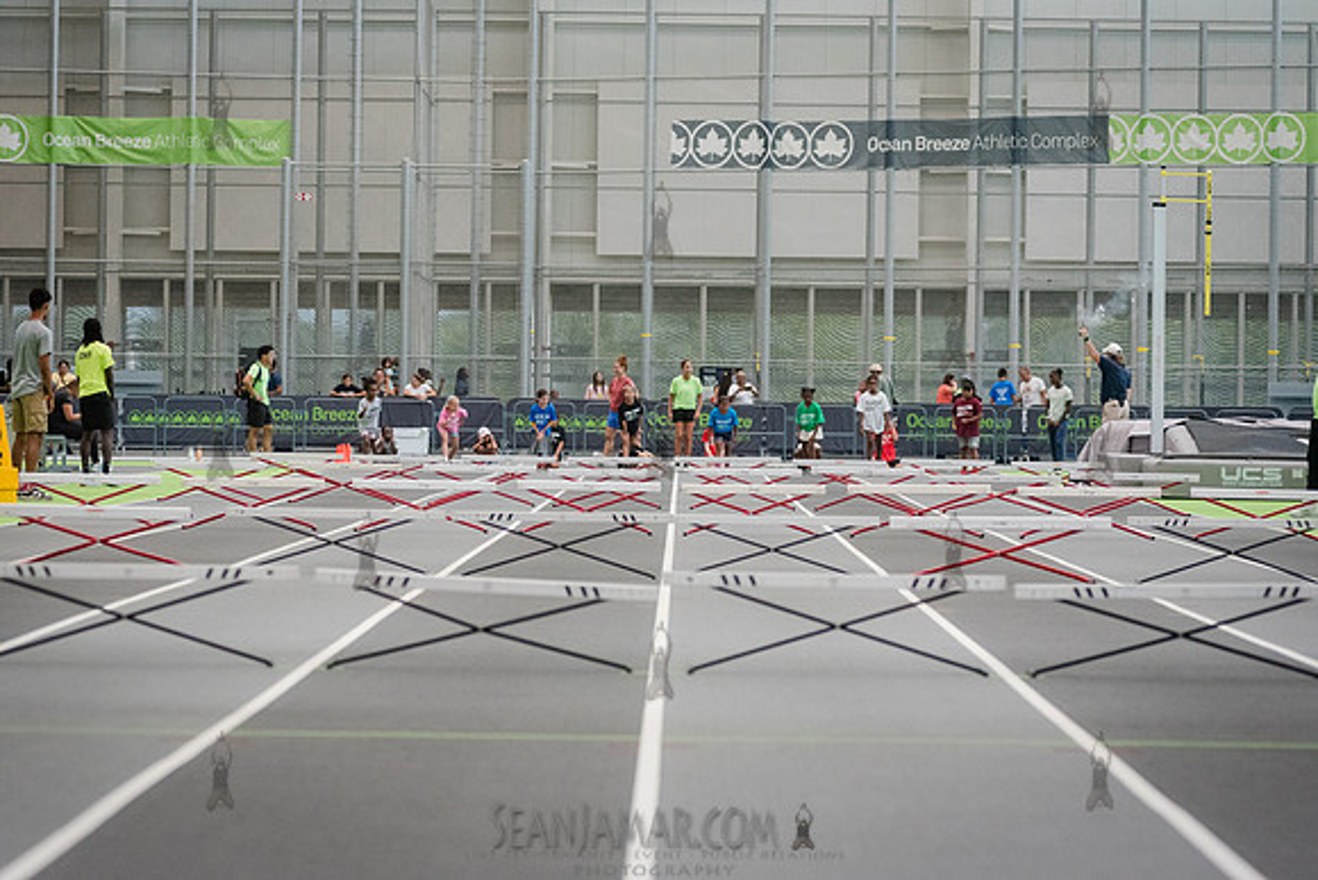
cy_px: 440
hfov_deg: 17.1
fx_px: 4394
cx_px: 659
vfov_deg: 11.4
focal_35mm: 120
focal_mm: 120
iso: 6400
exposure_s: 1/1600
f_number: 4
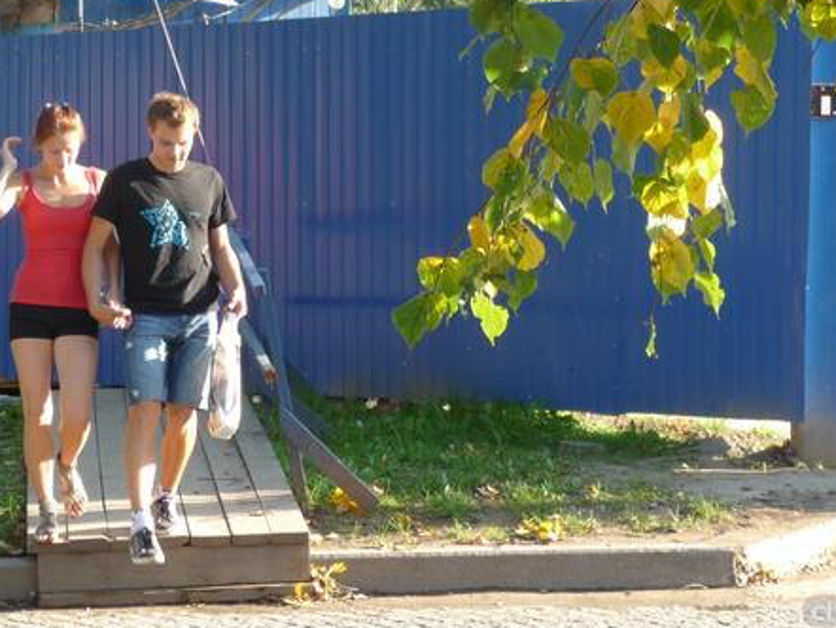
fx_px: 3600
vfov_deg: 10.0
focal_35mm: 149
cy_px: 183
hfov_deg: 13.2
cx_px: 386
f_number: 4.7
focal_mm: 17.5
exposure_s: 1/60
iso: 100
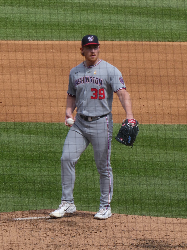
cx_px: 94
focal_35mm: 465
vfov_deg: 4.3
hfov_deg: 3.2
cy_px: 125
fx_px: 3349
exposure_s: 1/250
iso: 80
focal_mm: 83.4
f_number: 6
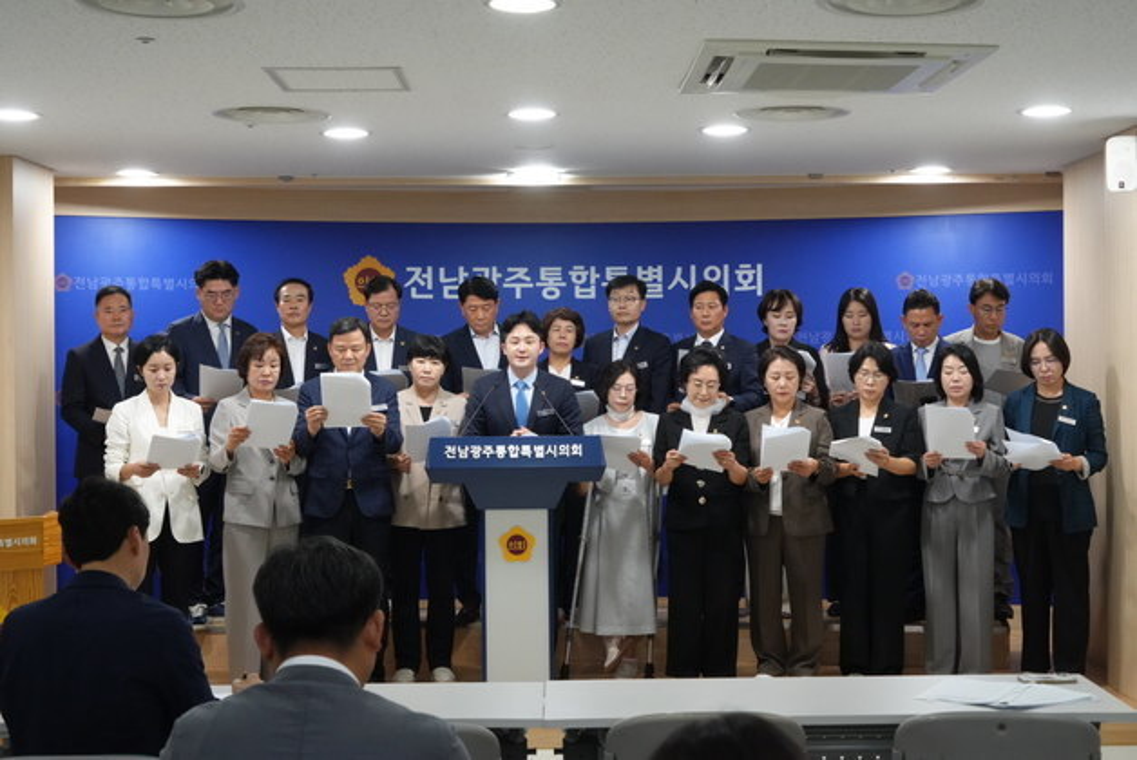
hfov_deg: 39.6
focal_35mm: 50
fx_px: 1581
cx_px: 568
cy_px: 380
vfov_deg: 27.1
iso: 3200
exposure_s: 1/125
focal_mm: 50
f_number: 8
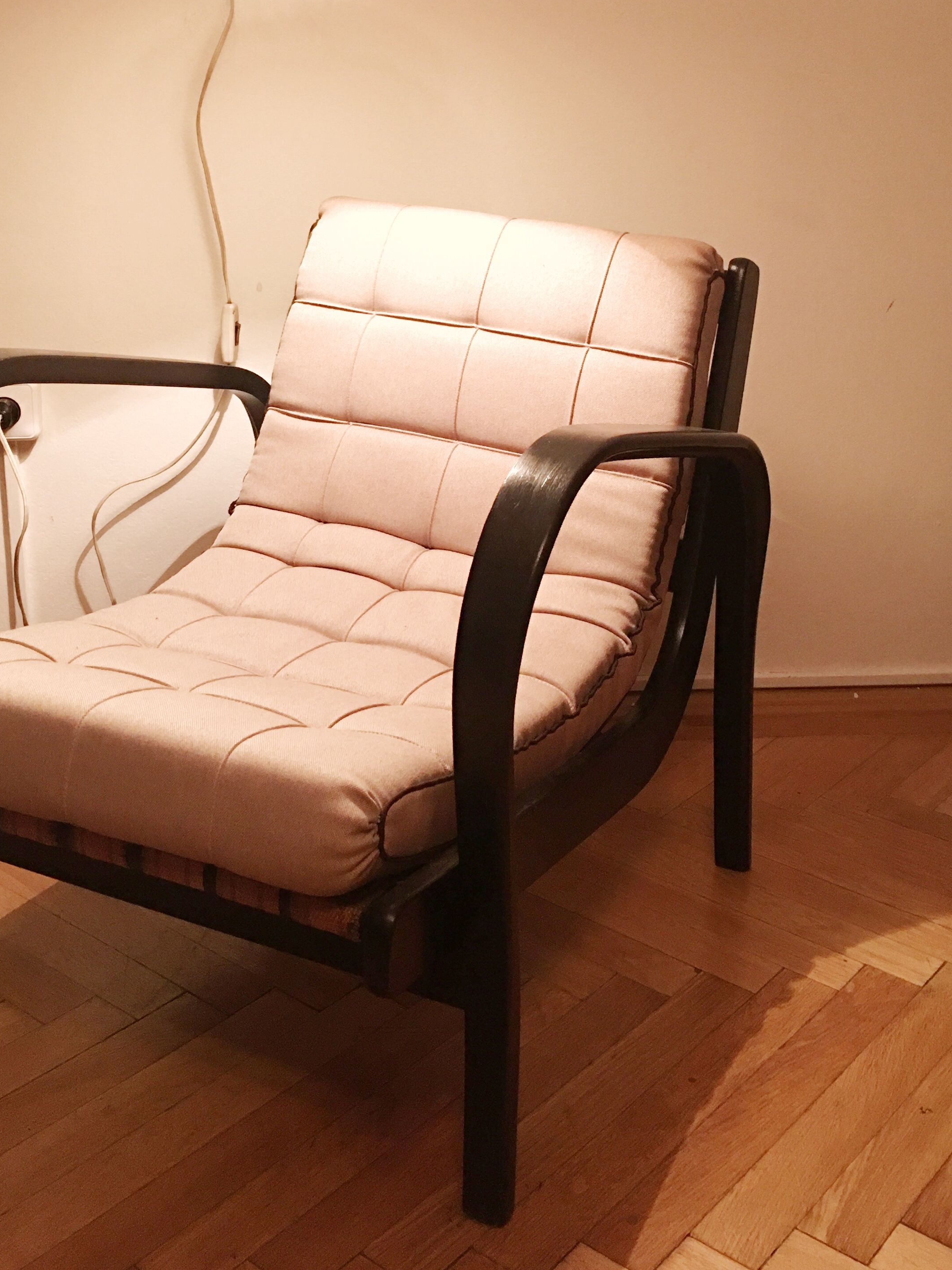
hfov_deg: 35.1
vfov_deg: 45.0
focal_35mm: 41
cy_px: 408
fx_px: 1503
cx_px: 469
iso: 80
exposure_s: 1/10
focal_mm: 4.15
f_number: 2.2
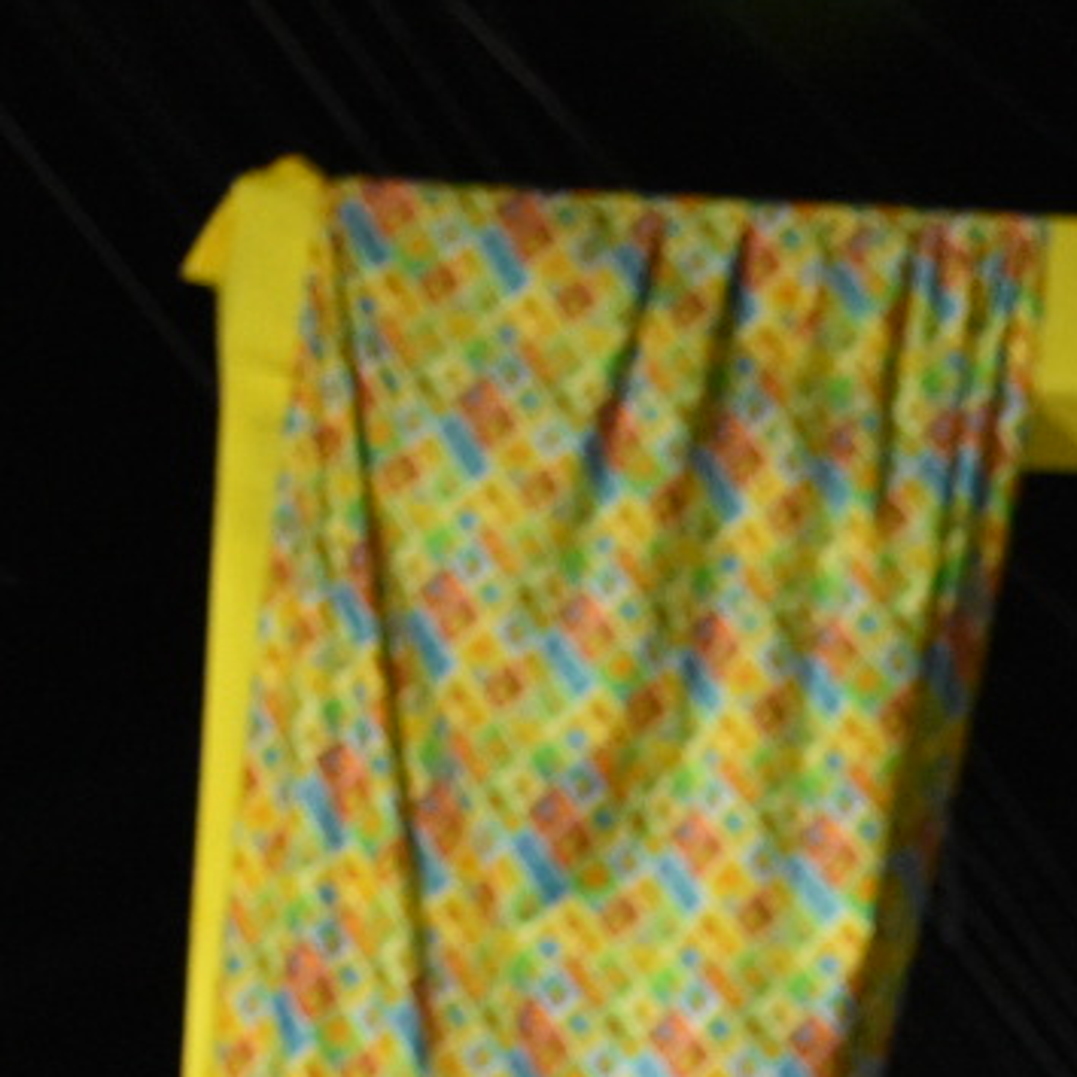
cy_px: 1612
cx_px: 1953
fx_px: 4928
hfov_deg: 11.5
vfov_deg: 11.9
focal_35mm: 140
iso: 3200
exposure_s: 1/100
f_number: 3.8
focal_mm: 24
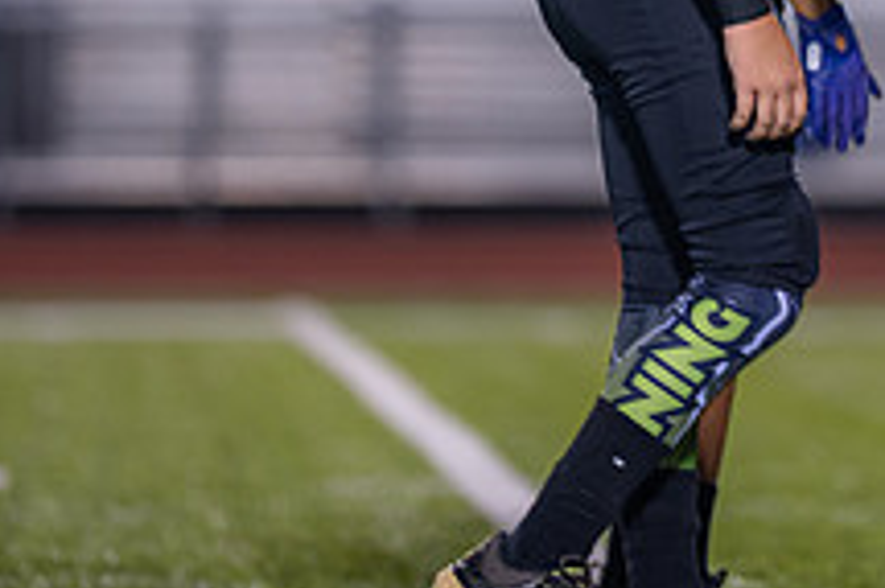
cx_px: 768
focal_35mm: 399
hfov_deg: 5.2
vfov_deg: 3.4
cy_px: -95
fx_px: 9801
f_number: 1.8
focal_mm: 135
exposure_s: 1/320
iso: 500
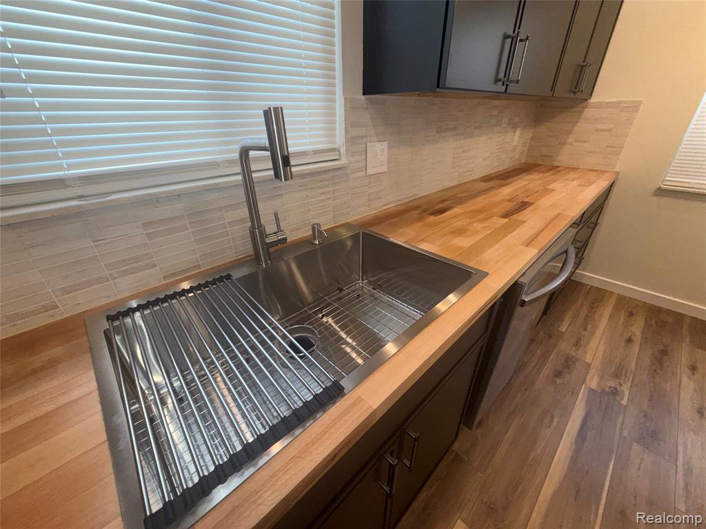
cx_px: 353
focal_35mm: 14
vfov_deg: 85.7
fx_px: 286
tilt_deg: -27.7
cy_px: 264
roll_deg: +1.3
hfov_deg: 102.1
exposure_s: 1/122
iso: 80
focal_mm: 2.22
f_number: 2.2
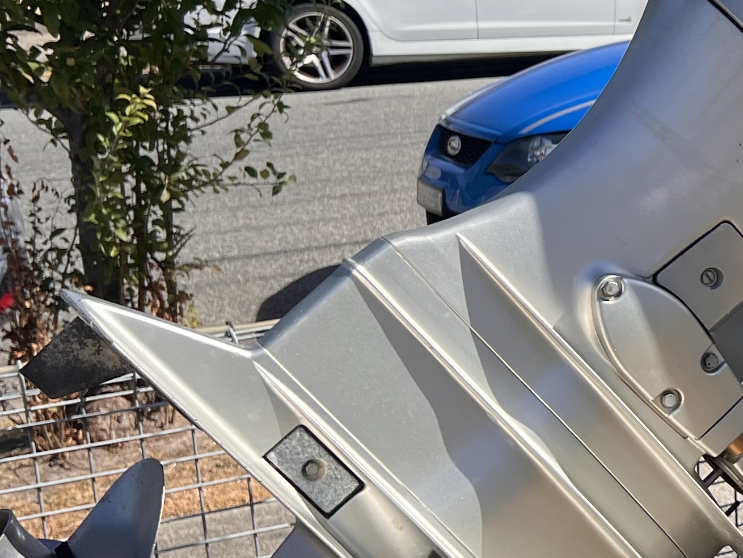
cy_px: 246
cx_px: 987
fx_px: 1717
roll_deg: +0.6
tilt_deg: -14.4
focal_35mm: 80
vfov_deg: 18.4
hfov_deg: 21.8
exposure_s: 1/2994
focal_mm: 5.7
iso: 50
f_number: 1.5
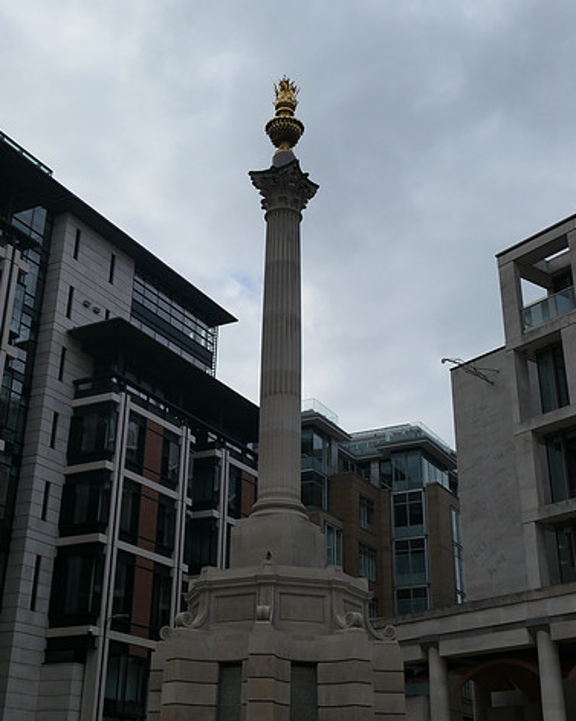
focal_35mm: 45
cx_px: 283
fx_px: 960
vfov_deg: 41.1
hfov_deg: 33.4
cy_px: 319
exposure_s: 1/800
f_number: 5.6
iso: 200
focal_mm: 14.4
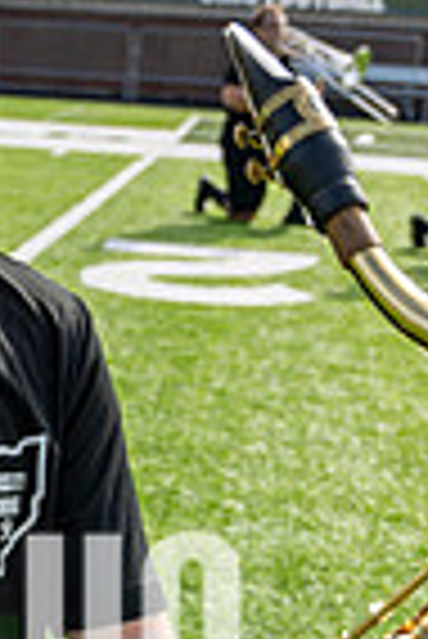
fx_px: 1352
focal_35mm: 76
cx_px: 41
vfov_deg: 25.2
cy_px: 657
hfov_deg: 17.7
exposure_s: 1/250
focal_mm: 24
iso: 80
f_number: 4.5
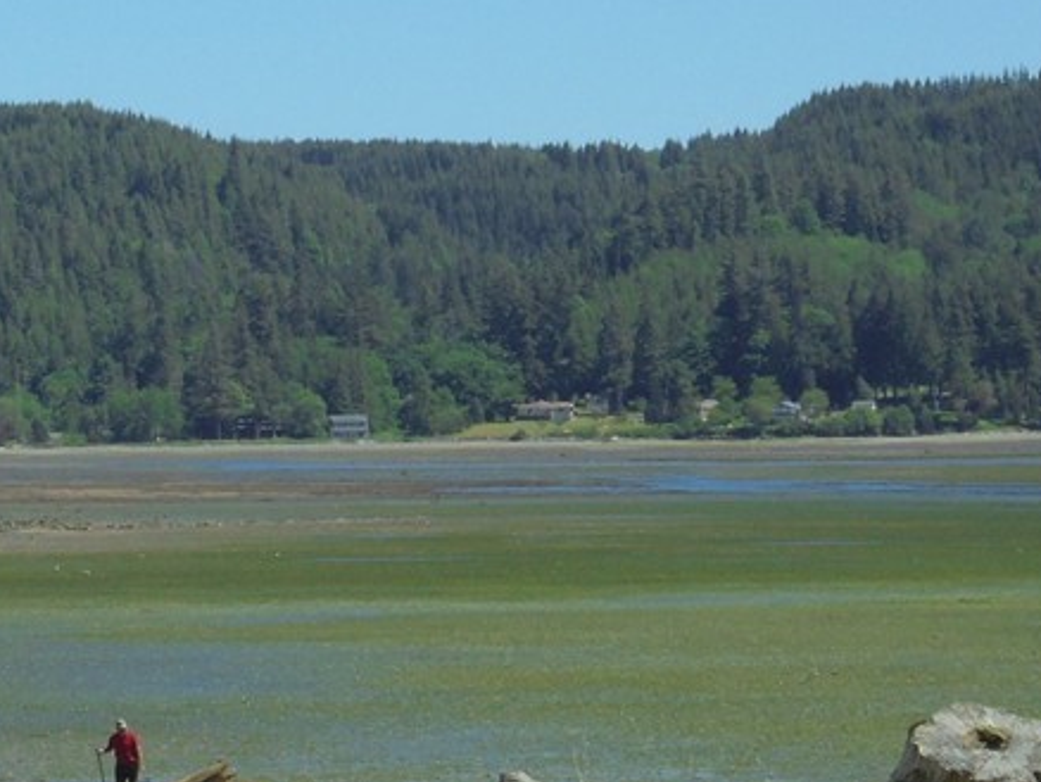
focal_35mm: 194
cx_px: 50
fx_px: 5837
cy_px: 247
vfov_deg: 7.7
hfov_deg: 10.1
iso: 100
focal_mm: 14.9
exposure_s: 1/400
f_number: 6.7
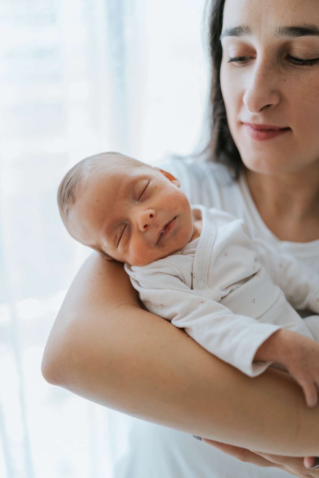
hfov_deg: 37.9
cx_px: 160
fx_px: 465
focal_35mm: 35
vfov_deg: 54.4
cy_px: 239
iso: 1000
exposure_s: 1/400
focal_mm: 35
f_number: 2
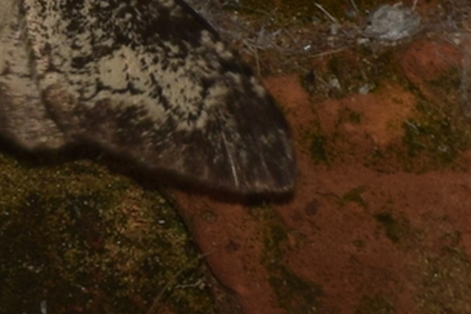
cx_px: -28
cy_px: -91
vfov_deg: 2.1
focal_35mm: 658
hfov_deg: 3.1
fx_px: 8608
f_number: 13
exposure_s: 1/160
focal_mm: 140
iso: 100
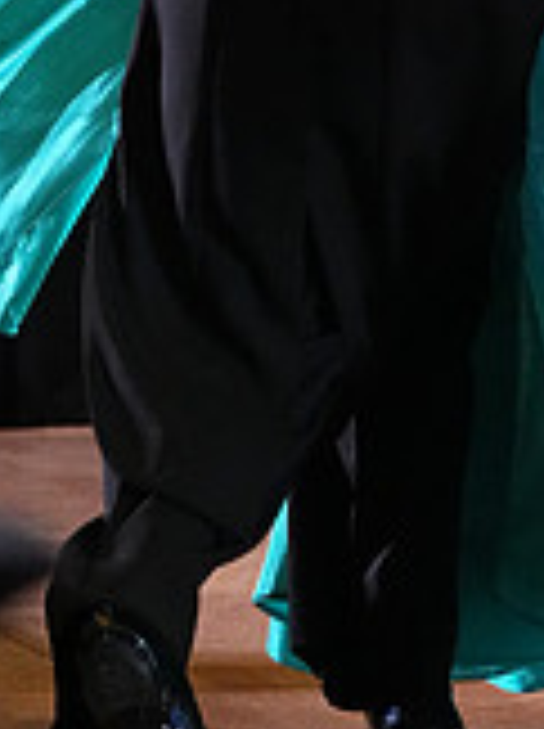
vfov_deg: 3.0
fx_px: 13698
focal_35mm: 652
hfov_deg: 2.3
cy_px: -338
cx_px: 384
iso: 8000
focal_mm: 189
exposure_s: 1/400
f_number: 5
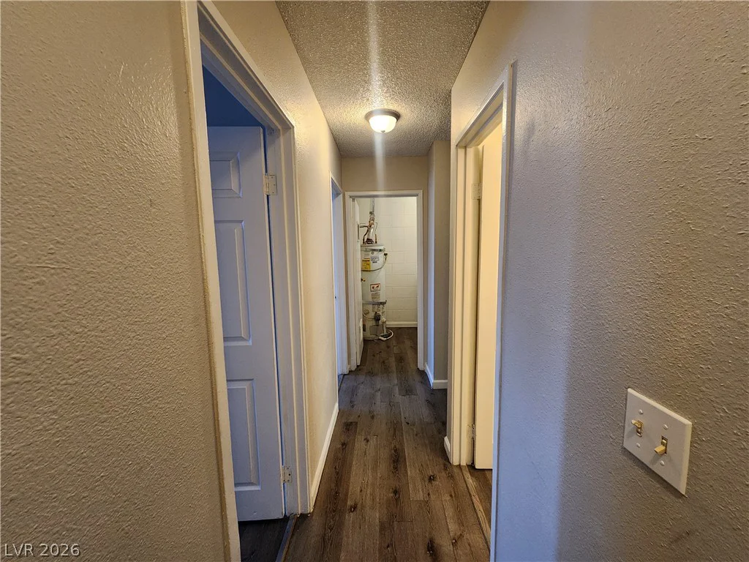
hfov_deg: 106.2
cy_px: 281
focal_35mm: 13
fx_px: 281
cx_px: 374
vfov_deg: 89.9
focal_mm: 2.2
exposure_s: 1/40
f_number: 2.2
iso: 320
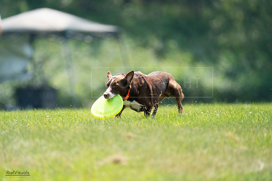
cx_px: 136
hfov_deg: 3.4
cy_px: 90
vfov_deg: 2.3
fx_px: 4534
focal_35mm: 600
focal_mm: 600
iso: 2500
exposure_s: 1/4000
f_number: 6.3
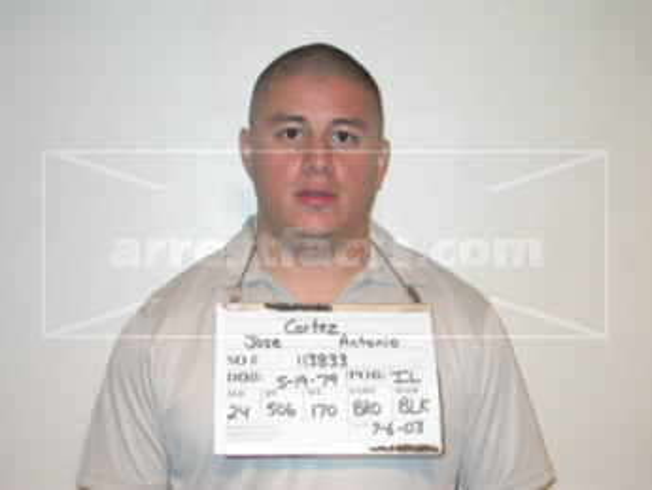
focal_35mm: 61
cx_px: 326
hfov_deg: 31.7
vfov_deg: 24.0
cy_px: 245
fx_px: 1149
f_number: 3.1
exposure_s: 1/60.3
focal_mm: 12.7
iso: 100
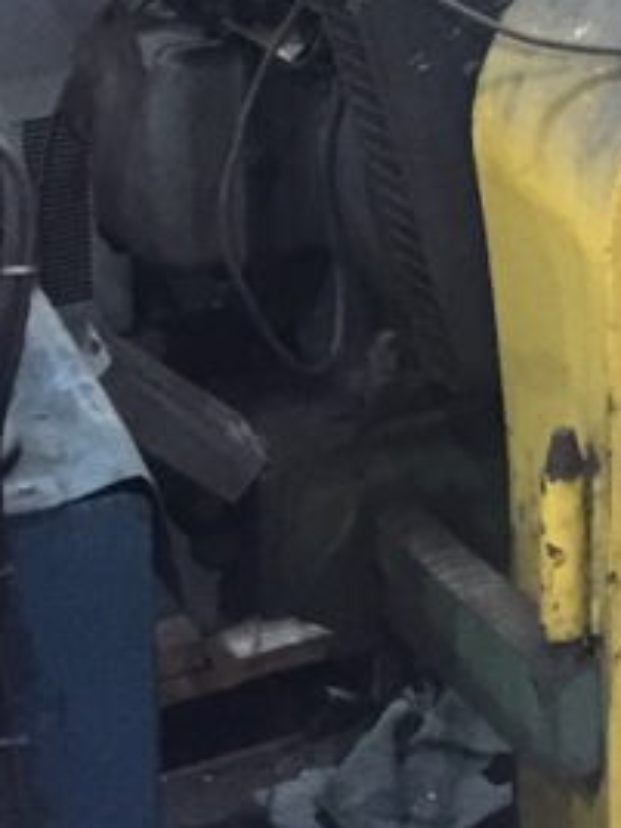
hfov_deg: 12.2
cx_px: 1131
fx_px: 2655
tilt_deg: -1.3
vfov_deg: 16.1
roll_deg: +0.1
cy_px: -454
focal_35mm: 111
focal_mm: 4.15
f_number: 2.2
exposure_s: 1/15
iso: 320
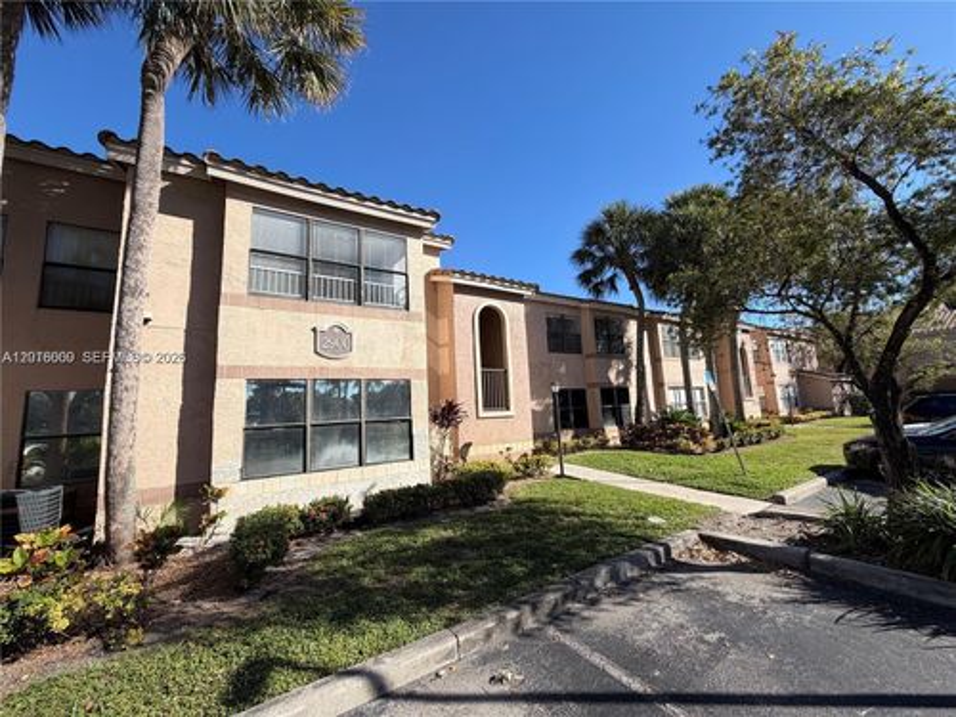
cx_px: 478
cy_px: 358
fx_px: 387
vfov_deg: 85.7
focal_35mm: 14
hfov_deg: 102.1
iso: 25
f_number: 2.2
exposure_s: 1/770
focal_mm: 2.22
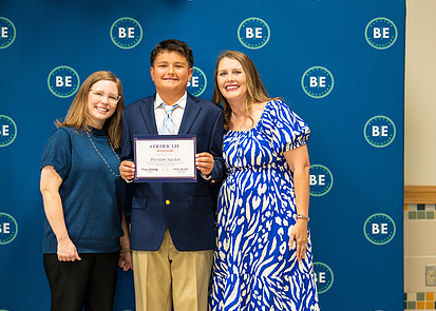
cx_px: 197
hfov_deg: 22.1
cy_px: 195
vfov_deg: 15.9
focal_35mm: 90
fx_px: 1114
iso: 1250
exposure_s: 1/400
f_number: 1.2
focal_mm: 50
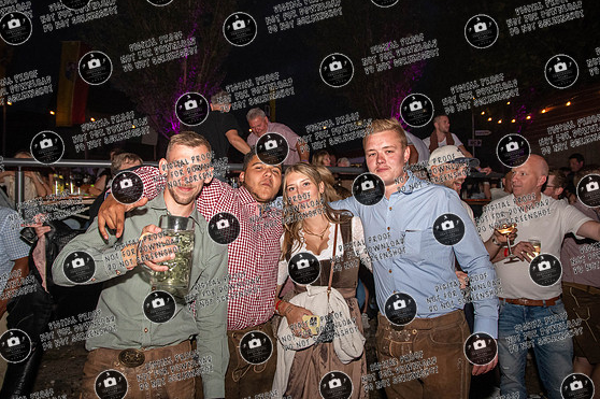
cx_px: 294
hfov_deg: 69.4
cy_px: 202
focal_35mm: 26
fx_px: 433
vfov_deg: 49.5
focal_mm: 17
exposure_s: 1/640
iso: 1000
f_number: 3.5
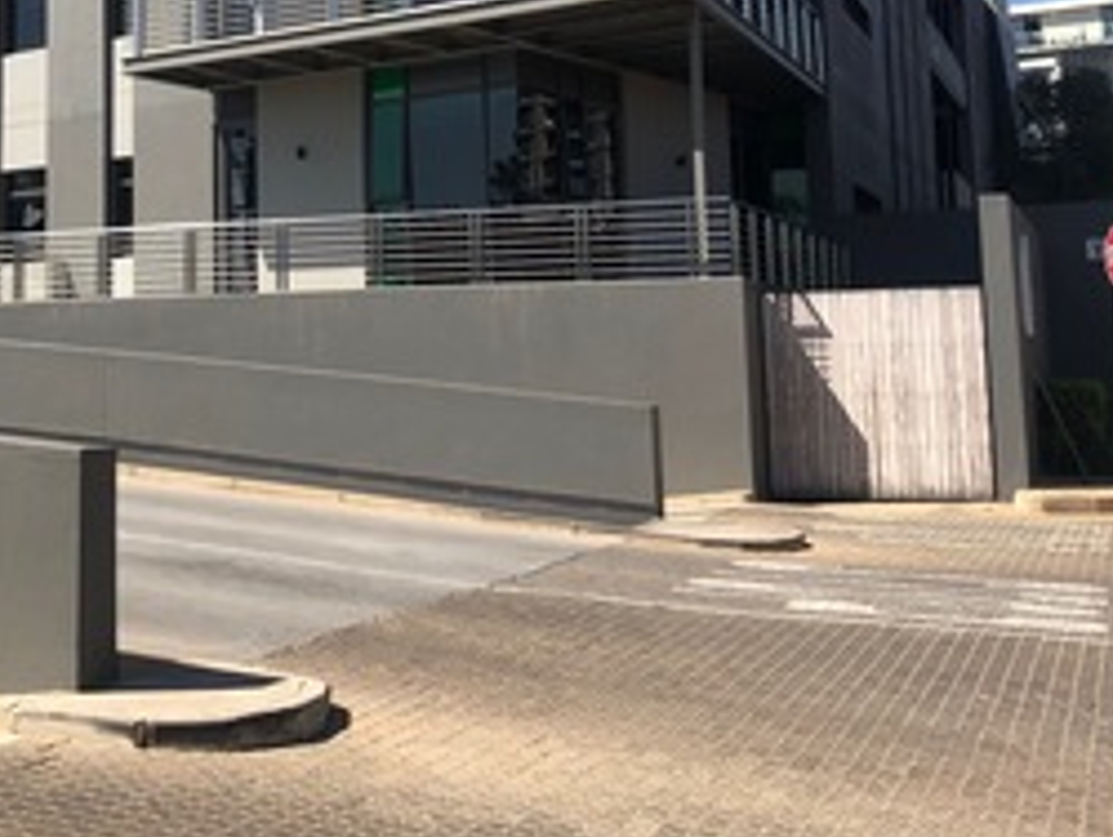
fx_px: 1802
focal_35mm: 56
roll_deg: +0.0
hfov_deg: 33.9
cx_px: 347
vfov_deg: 25.6
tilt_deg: +7.2
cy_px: 145
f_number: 1.8
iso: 20
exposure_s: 1/1453
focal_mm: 3.99
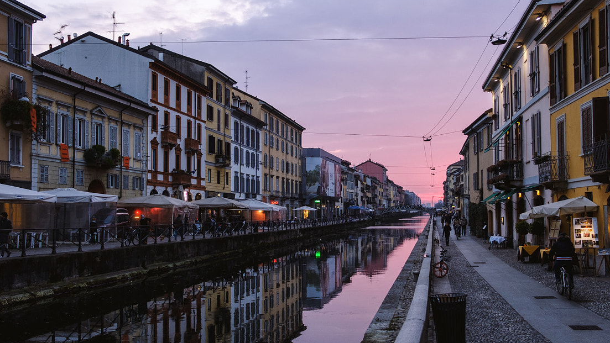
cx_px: 350
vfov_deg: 29.0
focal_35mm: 41
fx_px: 663
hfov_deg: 49.2
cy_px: 180
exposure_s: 1/100
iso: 100
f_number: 2.8
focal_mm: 18
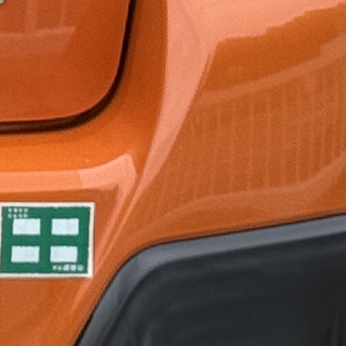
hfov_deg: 4.9
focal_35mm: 342
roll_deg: +0.7
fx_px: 3867
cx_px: -584
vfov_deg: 5.1
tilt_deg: -8.3
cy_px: -138
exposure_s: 1/2494
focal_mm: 6.76
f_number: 1.78
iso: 80
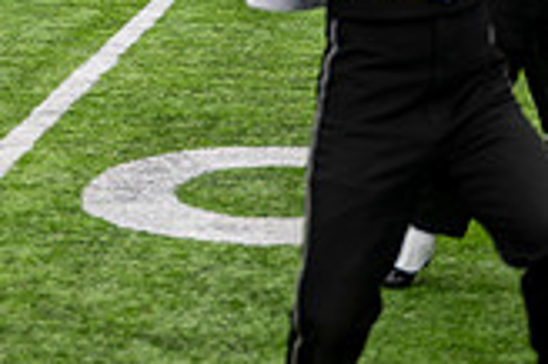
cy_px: -205
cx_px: -100
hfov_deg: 10.8
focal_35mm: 188
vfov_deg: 7.2
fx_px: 2859
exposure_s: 1/500
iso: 100
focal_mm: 53
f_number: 2.8
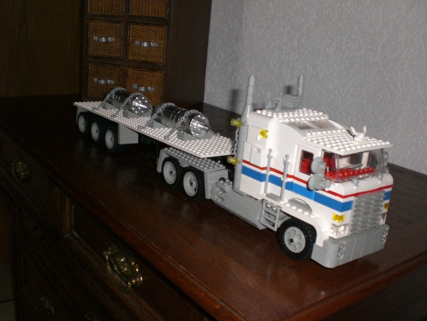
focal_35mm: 38
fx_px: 469
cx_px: 214
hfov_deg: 49.0
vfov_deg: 37.7
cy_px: 160
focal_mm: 6.3
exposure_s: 1/60
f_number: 3.1
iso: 200
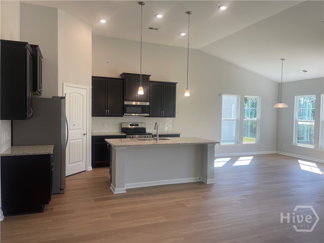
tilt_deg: -3.3
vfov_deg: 54.9
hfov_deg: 69.4
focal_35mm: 25
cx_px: 162
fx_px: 234
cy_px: 122
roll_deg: -1.7
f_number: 1.6
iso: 32
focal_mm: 5.1
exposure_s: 1/191
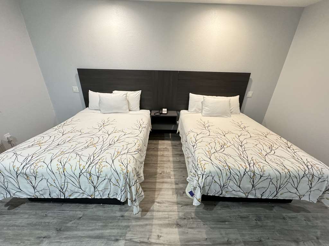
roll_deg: -2.5
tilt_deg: -25.4
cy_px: 123
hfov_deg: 102.1
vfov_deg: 85.7
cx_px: 164
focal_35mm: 14
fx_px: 133
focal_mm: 2.22
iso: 400
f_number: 2.2
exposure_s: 1/60
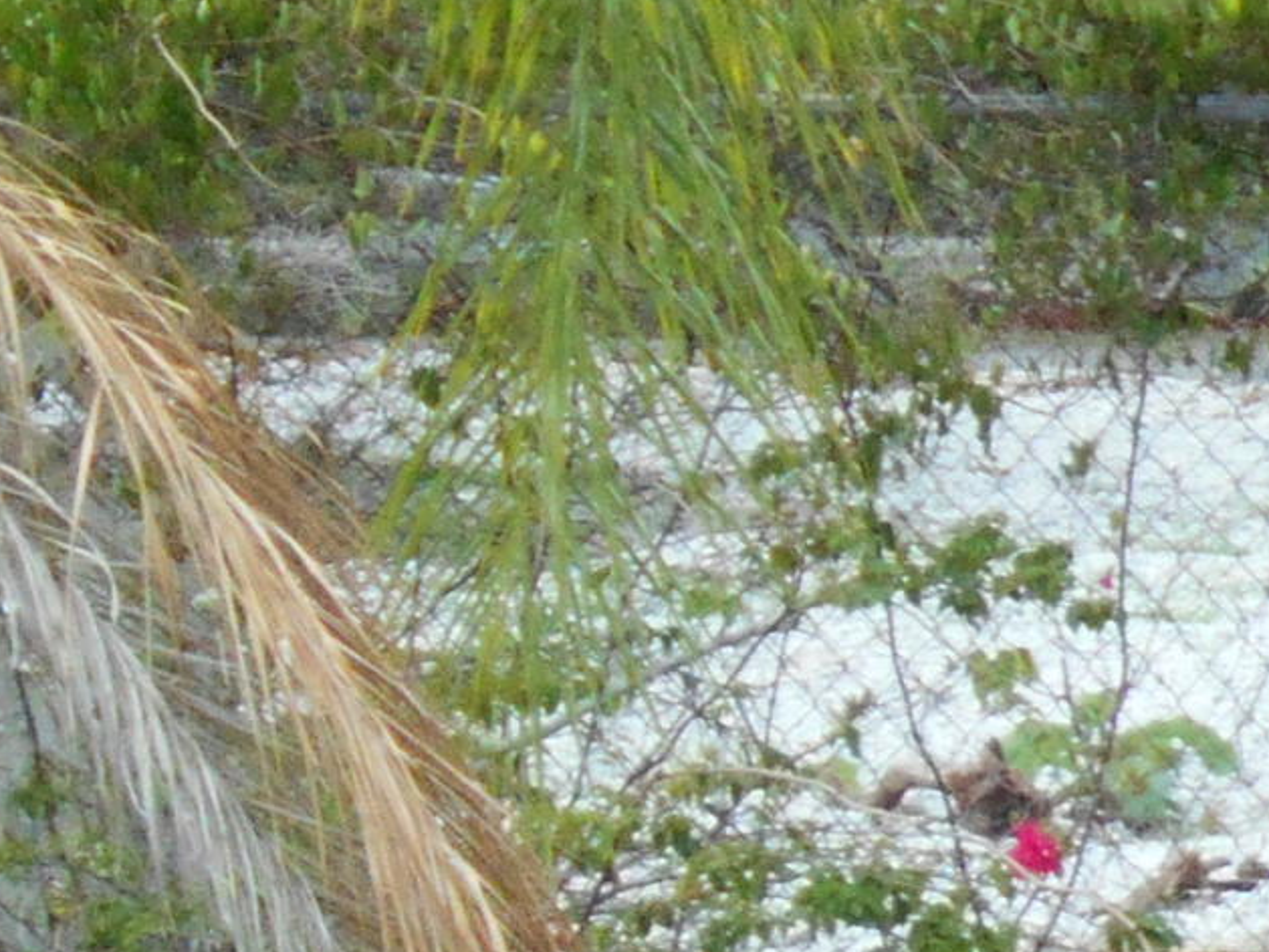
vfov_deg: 3.6
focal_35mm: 410
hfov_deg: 4.7
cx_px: 2639
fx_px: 15033
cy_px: 891
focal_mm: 15.4
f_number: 6.3
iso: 400
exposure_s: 1/250
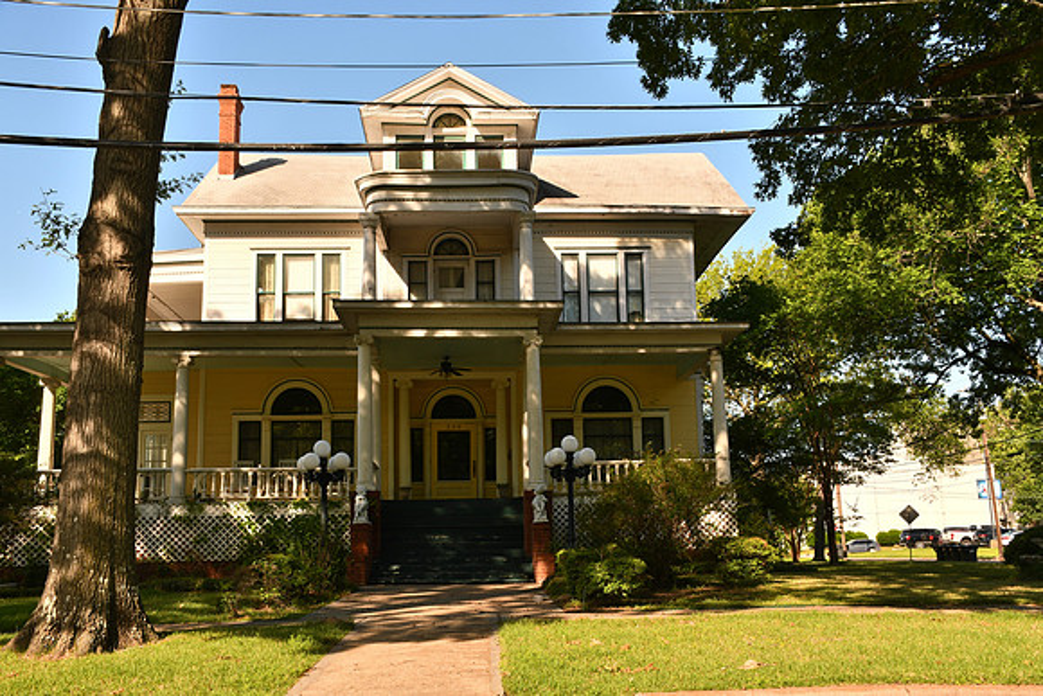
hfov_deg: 49.5
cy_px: 348
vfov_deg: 34.2
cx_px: 522
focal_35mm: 39
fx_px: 1130
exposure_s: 1/50
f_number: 14
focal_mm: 26
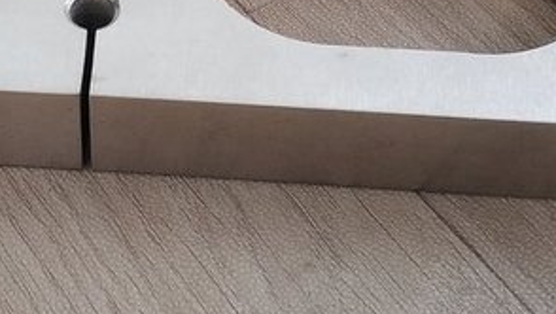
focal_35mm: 90
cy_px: -125
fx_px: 1328
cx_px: 95
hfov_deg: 23.2
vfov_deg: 12.9
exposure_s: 1/50
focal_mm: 4.5
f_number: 2
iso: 134
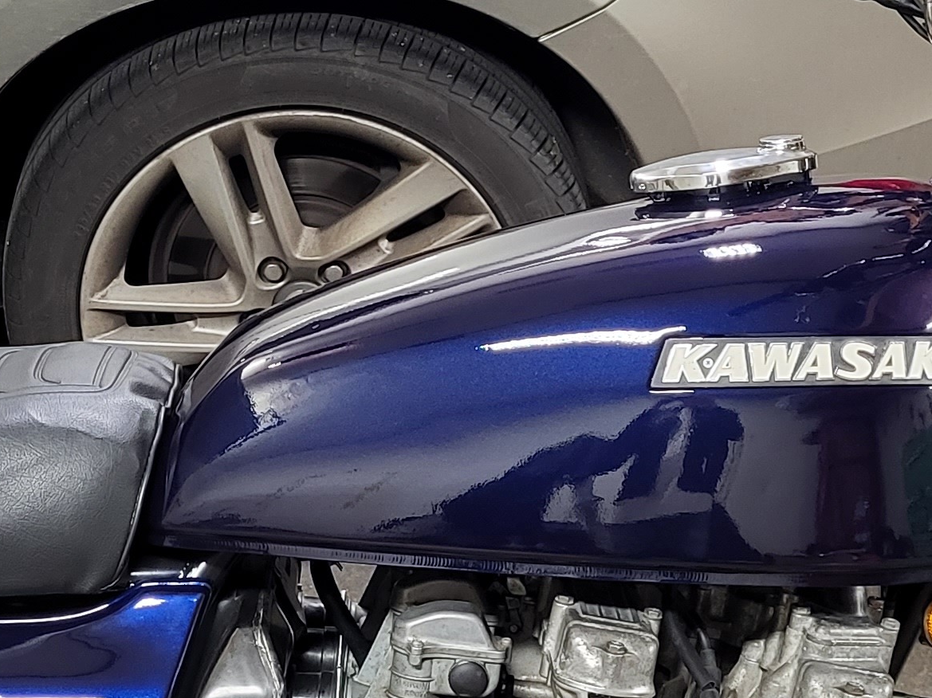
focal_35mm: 89
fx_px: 2395
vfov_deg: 16.4
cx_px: 461
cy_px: 596
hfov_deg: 22.0
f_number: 1.8
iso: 250
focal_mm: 5.4
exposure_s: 1/40
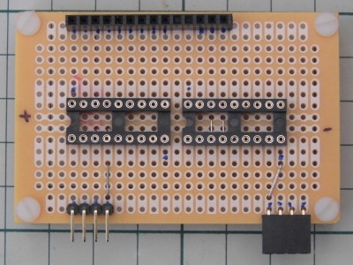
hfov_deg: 14.8
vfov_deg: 11.1
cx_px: 176
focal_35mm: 133
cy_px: 132
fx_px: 1356
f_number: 4
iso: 200
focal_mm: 23.9
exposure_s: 1/100
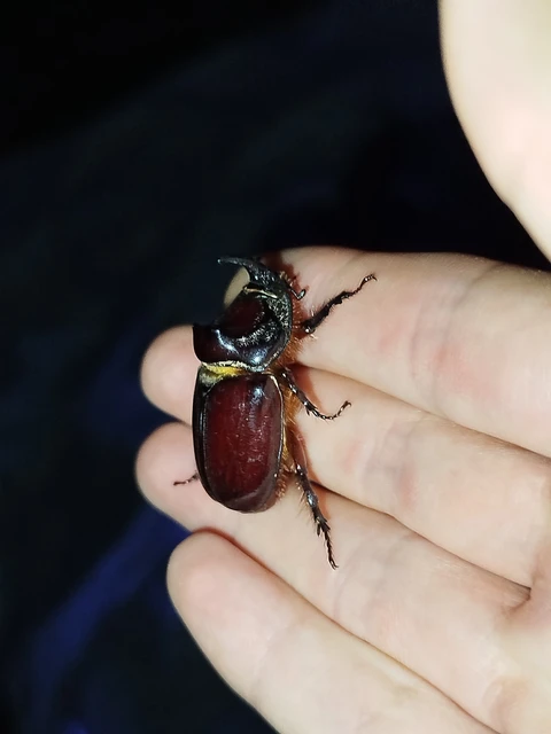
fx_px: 1019
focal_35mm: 48
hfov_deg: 30.3
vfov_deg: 39.7
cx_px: 276
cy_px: 367
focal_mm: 5.31
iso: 200
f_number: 1.7
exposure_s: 1/33
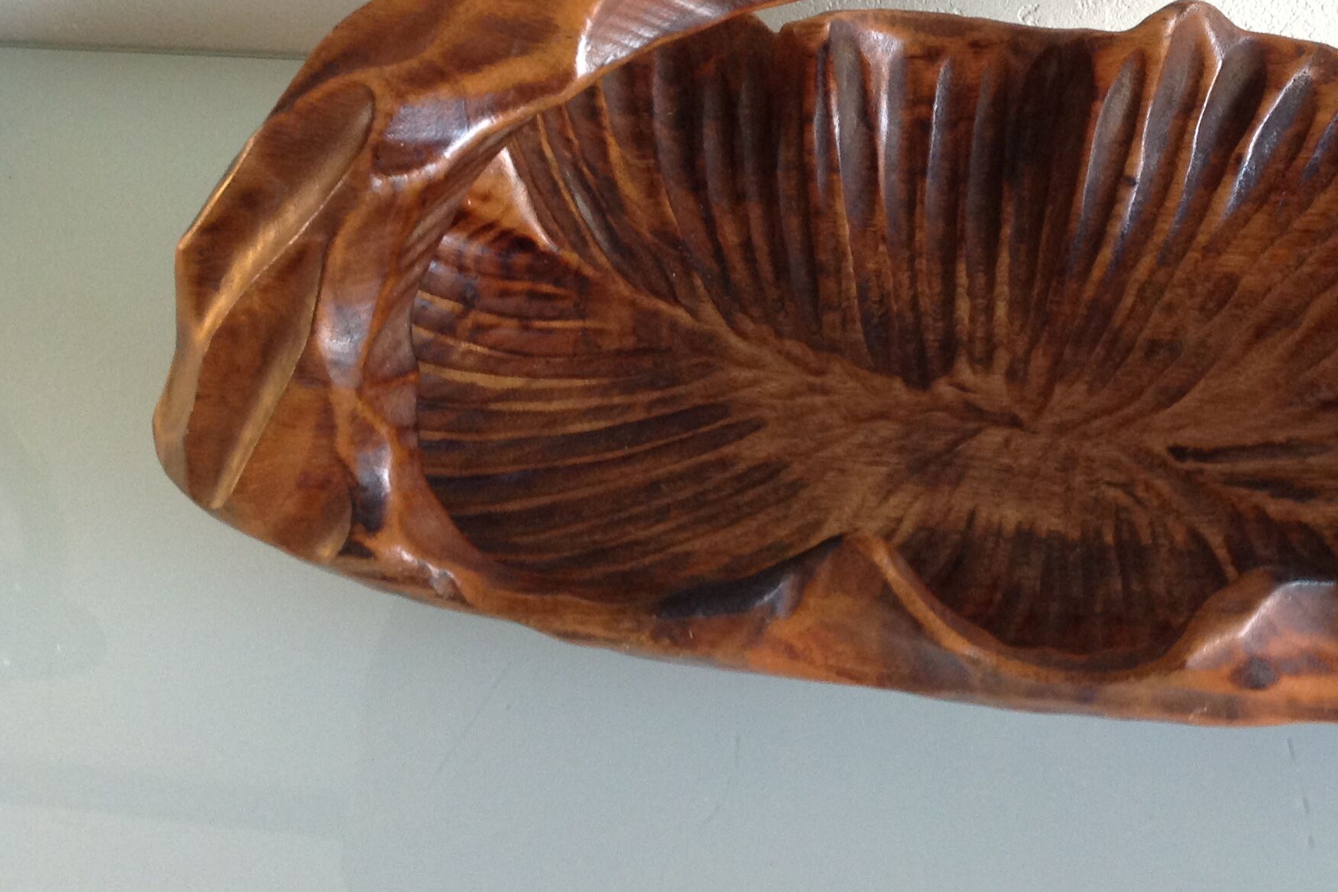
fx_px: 2007
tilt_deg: -38.9
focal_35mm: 54
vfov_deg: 24.7
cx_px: 955
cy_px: 213
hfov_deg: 36.3
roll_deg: +3.4
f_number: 2.4
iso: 160
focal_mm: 4.28
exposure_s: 1/15
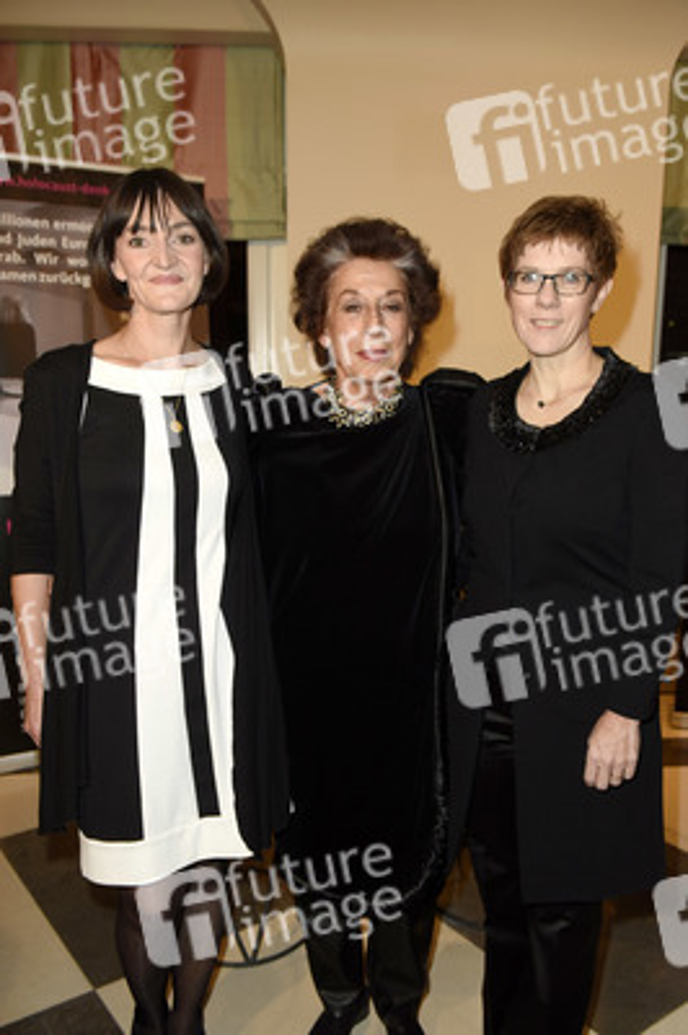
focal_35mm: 31
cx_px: 344
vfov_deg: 60.3
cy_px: 518
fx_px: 890
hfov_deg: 42.3
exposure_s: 1/160
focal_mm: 31
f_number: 5
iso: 1000
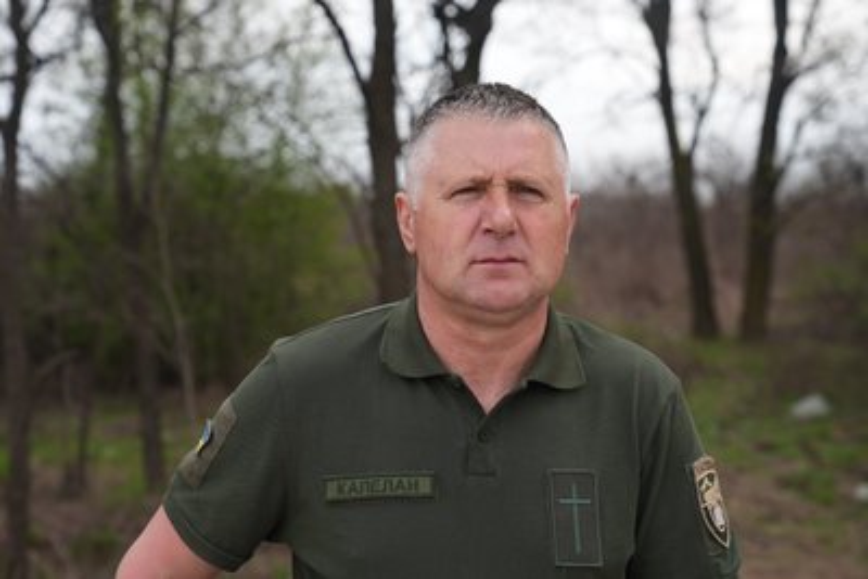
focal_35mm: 61
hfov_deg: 32.9
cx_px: 434
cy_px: 290
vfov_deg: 22.3
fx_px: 1471
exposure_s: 1/80
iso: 200
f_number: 4.5
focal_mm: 61
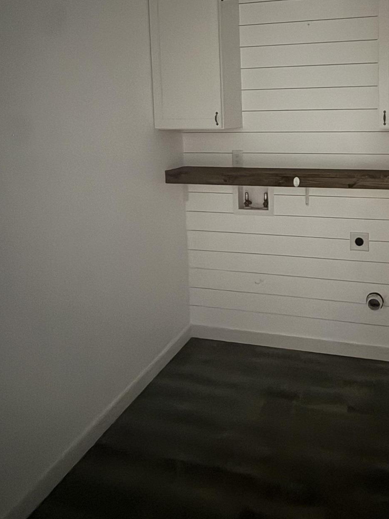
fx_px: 390
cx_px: 313
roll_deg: +1.2
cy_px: 146
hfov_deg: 49.8
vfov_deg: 64.3
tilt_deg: -3.9
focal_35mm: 26
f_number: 2.2
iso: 1250
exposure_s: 1/12
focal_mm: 2.22
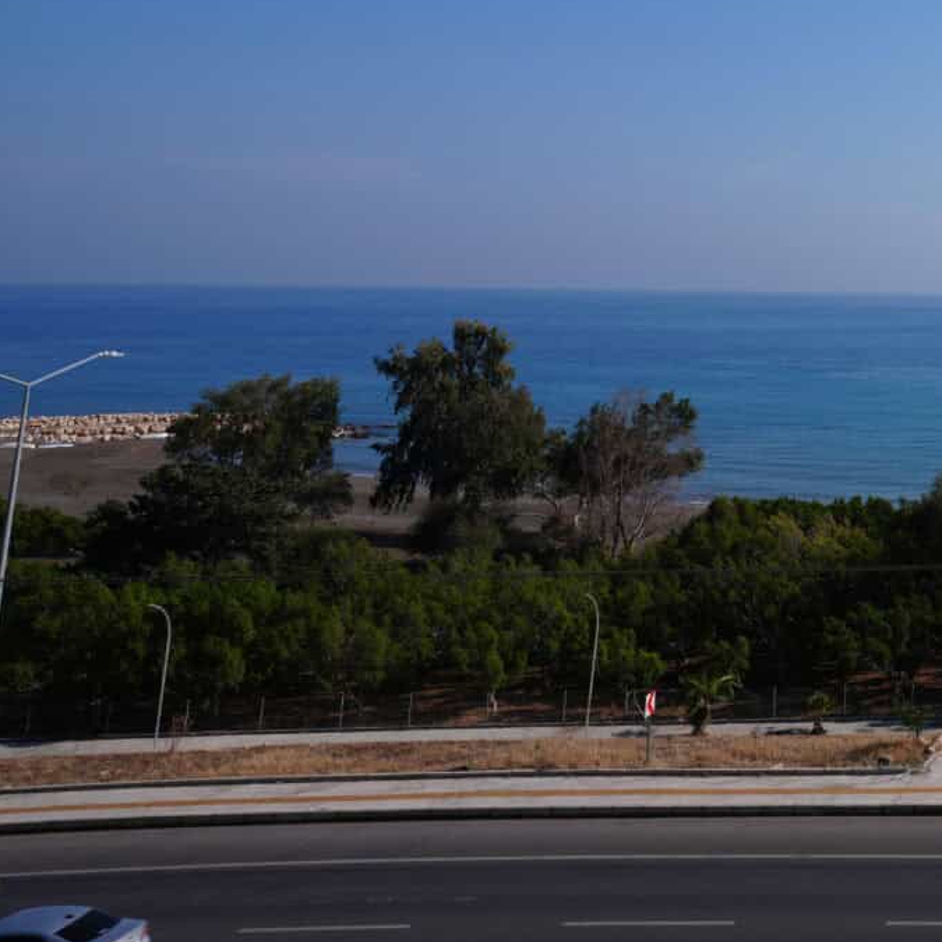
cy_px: 38
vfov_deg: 32.4
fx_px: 1509
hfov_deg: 27.5
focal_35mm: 49
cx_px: 1292
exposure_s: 1/320
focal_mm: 19
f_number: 10
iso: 100
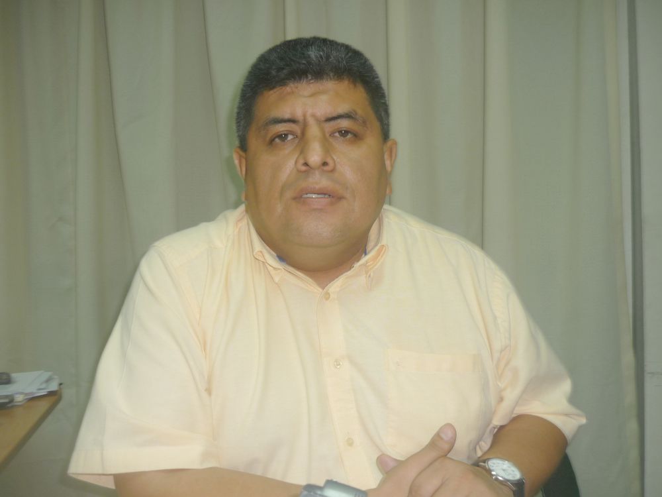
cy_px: 248
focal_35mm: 33
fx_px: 631
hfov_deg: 55.4
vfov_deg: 42.9
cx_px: 331
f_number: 2.8
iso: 100
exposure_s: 1/30
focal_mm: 5.5
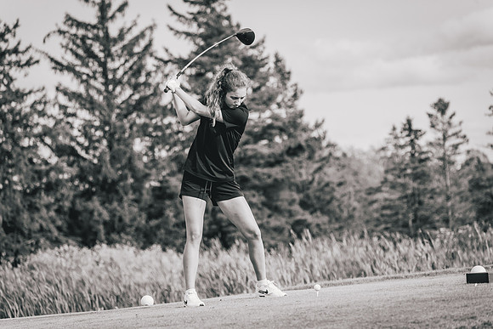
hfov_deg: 10.1
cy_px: 164
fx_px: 2794
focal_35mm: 204
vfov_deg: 6.7
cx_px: 246
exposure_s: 1/800
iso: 400
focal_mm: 204
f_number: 6.3
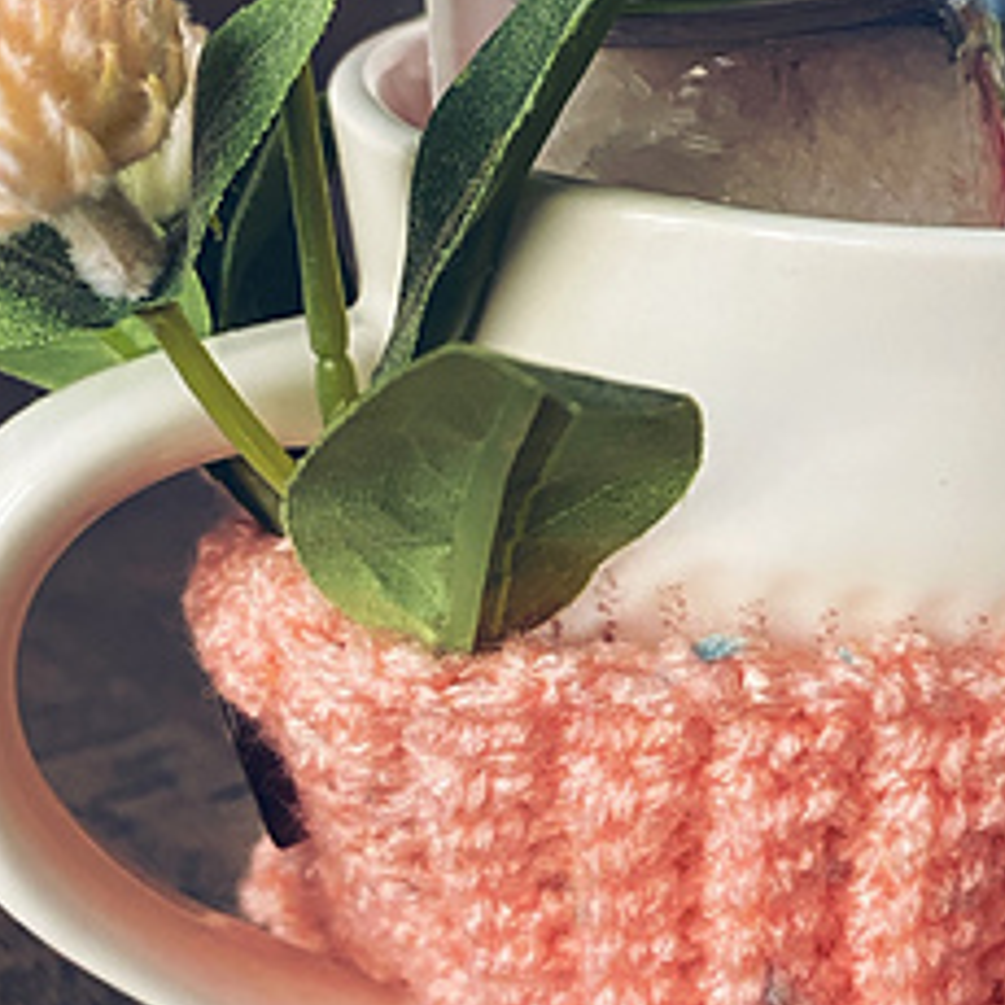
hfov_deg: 26.2
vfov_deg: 26.8
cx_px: 861
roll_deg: -2.5
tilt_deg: -17.4
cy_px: 354
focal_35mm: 64
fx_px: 2102
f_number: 1.8
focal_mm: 4.25
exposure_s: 1/60
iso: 320
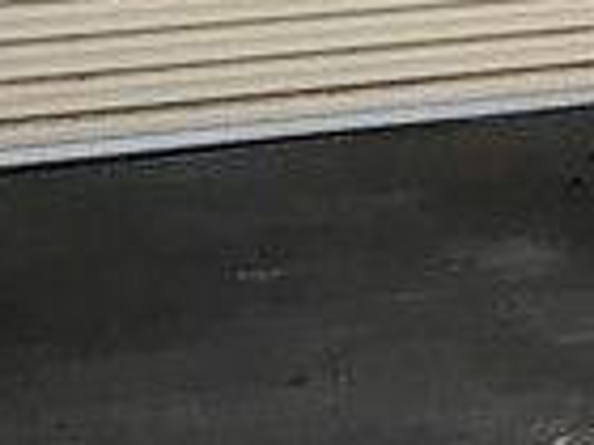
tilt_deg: -5.4
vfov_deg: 7.1
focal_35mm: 205
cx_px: 2155
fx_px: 3518
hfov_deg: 7.6
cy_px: -263
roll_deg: -0.6
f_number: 1.8
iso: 20
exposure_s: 1/218
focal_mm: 3.99
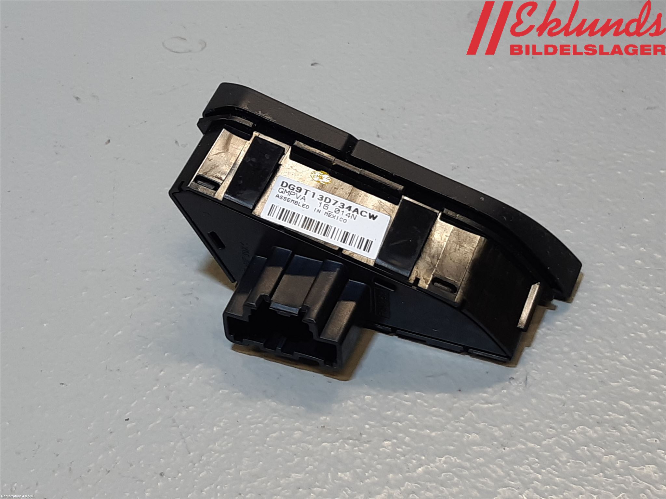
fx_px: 500
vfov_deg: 53.1
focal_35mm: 26
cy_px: 250
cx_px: 333
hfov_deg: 67.3
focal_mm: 3.93
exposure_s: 1/60
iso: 40
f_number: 1.7
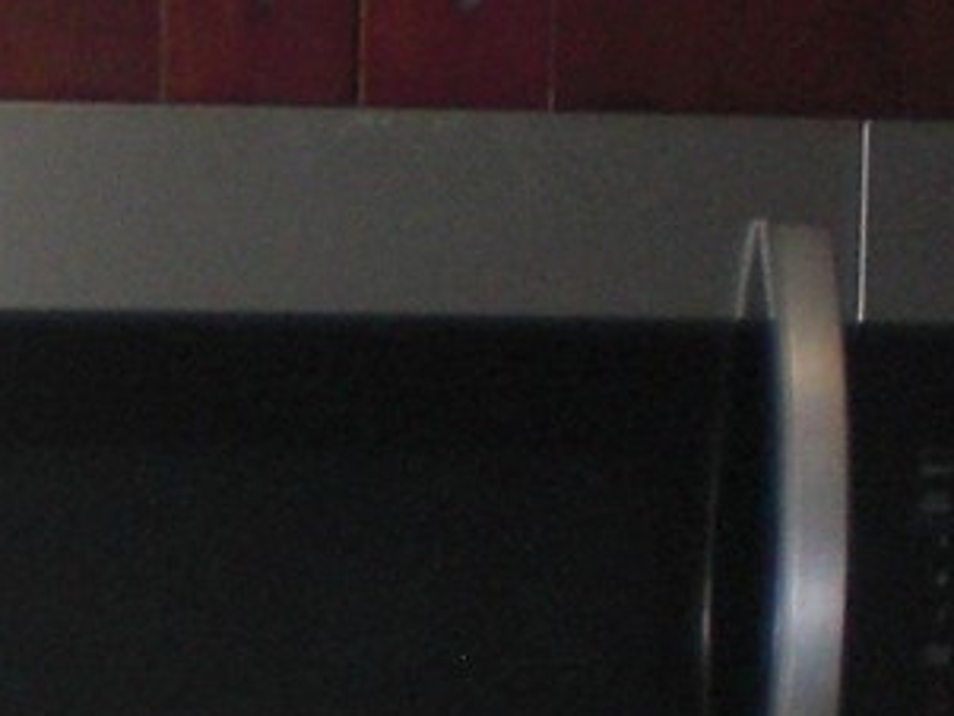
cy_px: 1594
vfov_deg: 7.0
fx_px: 5569
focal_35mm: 202
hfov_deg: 9.2
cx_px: -919
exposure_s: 1/60
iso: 200
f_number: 3.1
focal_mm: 6.3
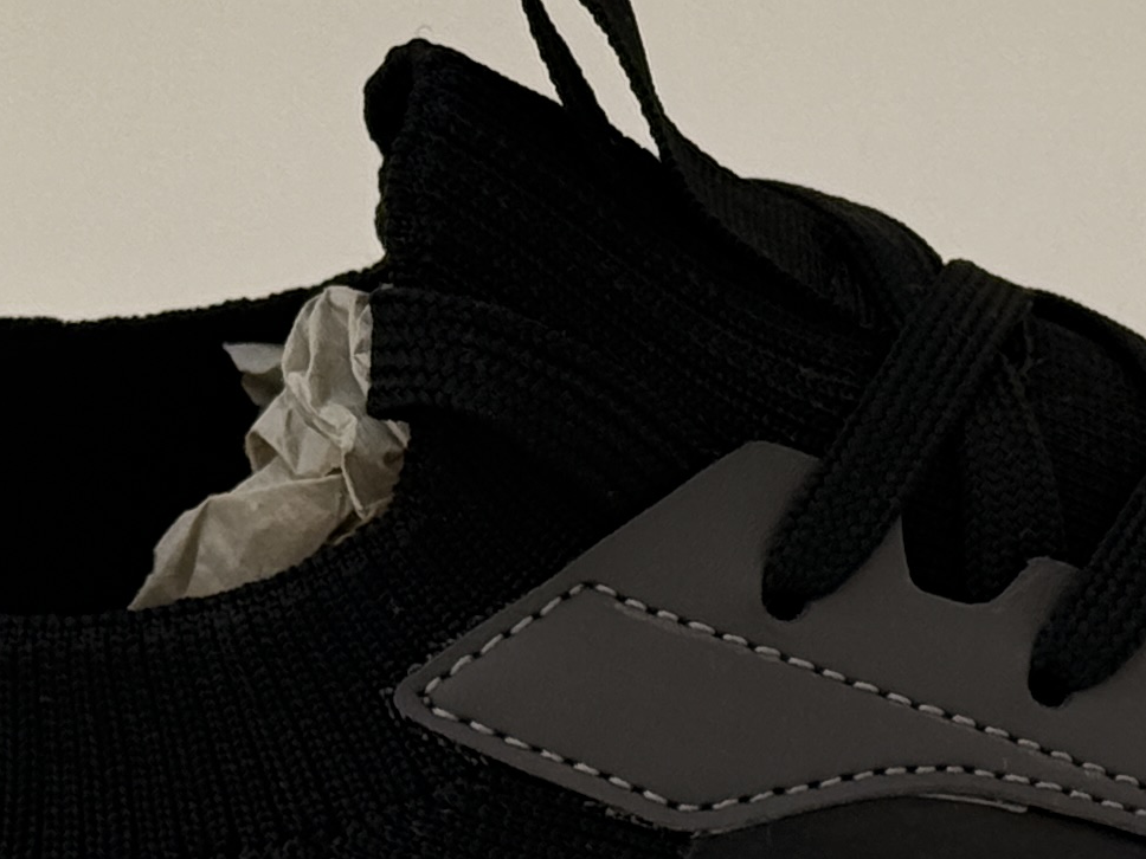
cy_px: 728
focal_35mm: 200
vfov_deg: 7.4
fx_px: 6621
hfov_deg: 9.9
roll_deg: +0.6
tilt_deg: -25.2
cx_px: 918
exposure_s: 1/227
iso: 125
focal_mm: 6.76
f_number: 1.78
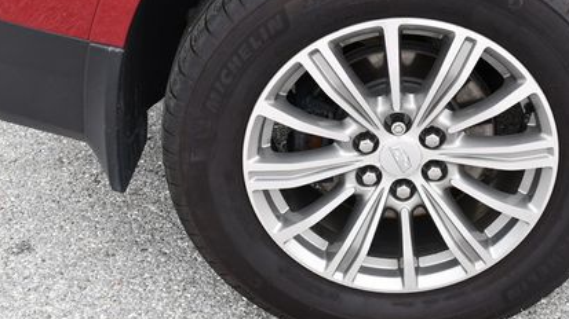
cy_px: 89
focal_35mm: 78
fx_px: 1176
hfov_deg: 27.1
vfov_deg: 15.4
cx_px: 365
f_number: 5.6
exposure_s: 1/250
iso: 200
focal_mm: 24
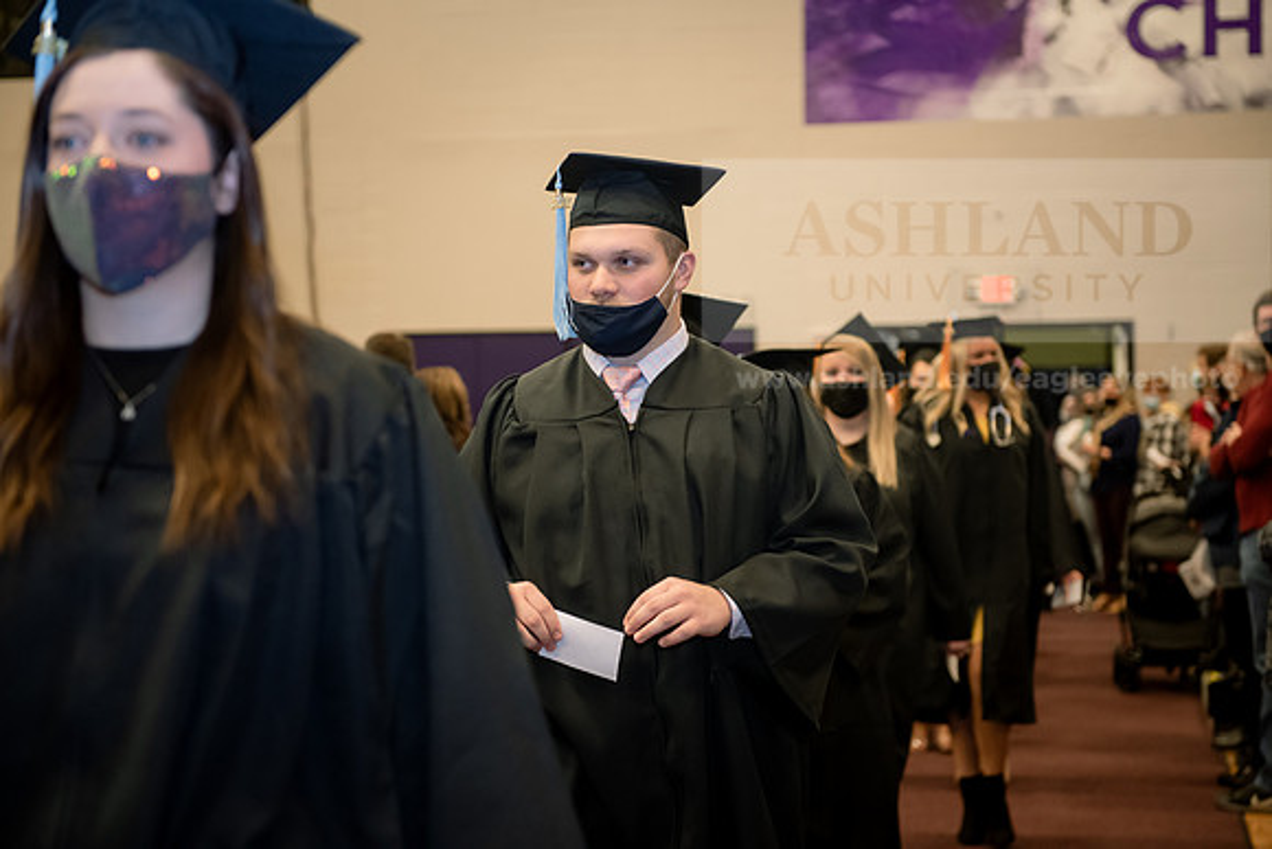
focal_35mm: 70
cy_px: 424
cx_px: 636
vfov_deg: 19.5
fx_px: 2474
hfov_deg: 28.8
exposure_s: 1/200
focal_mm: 70
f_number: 3.5
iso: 1600
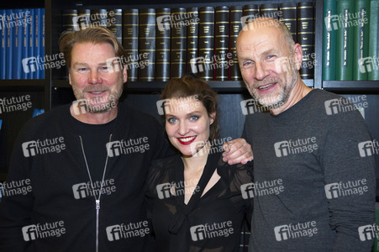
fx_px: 473
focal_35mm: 45
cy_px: 126
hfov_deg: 43.6
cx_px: 190
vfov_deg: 29.8
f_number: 4
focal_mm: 45
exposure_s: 1/200
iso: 800
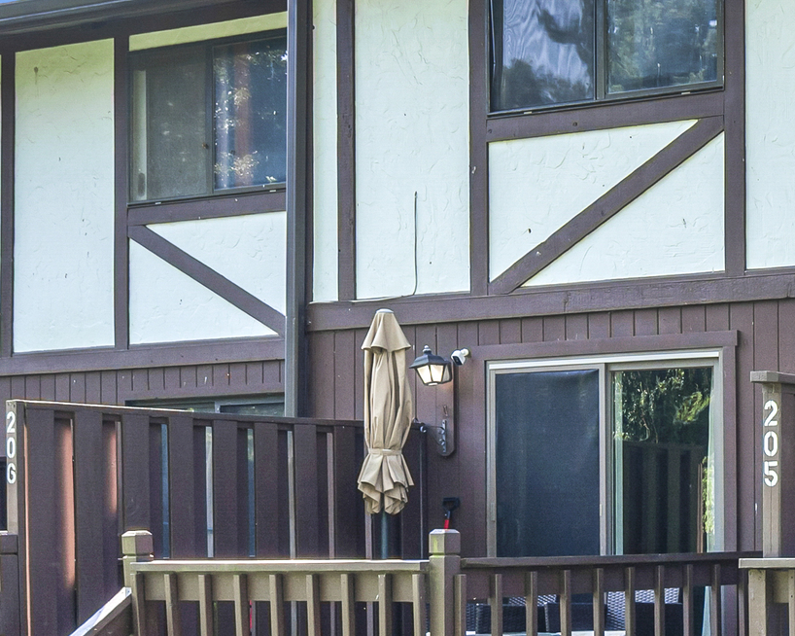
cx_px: 1337
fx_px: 1782
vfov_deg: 19.8
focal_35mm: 76
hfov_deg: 20.0
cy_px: 595
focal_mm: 21.5
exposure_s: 1/200
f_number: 7.1
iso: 320
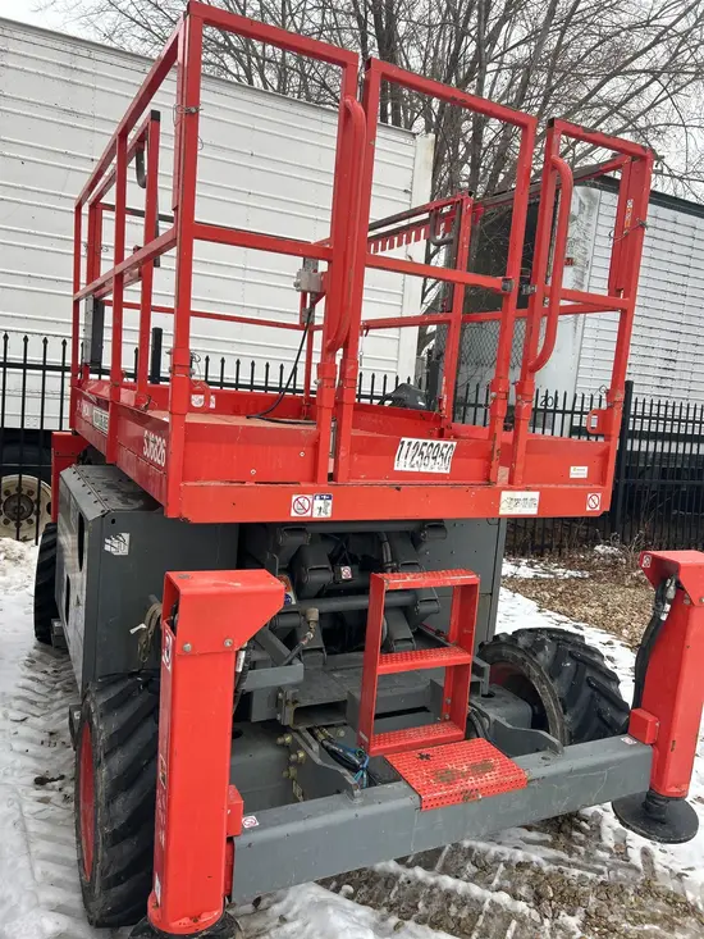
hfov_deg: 53.1
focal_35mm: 26
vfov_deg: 67.3
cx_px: 352
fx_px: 705
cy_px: 470
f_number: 1.5
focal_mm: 5.7
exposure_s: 1/137
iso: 32
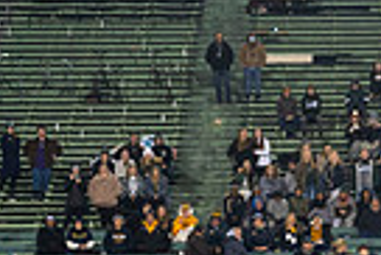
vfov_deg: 4.6
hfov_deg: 6.7
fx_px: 3157
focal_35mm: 298
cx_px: 810
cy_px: 485
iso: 1000
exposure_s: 1/500
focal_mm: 70
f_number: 2.8
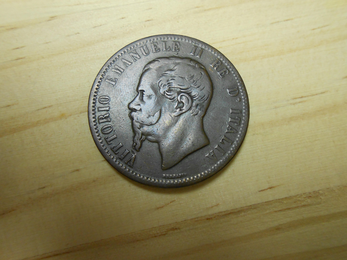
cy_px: 130
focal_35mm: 26
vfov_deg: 53.1
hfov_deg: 67.3
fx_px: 261
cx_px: 174
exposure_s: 1/30
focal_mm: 4.6
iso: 250
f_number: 3.5
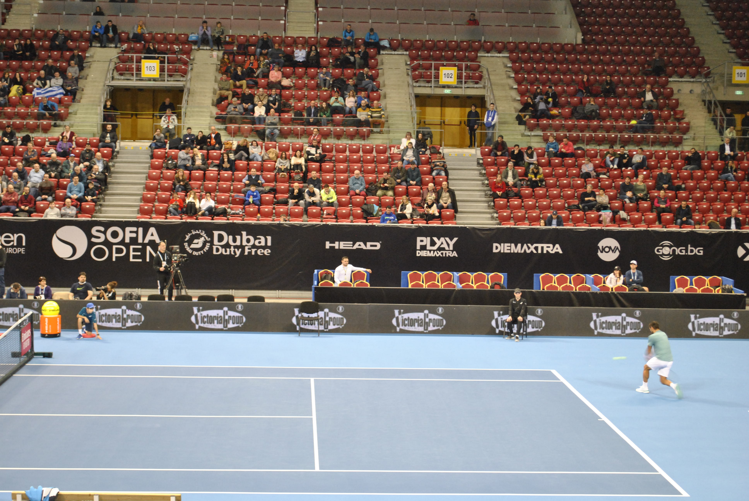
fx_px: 1406
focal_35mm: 68
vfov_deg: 20.2
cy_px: 250
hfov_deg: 29.8
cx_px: 374
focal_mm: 45
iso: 1000
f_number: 5.3
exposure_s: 1/30
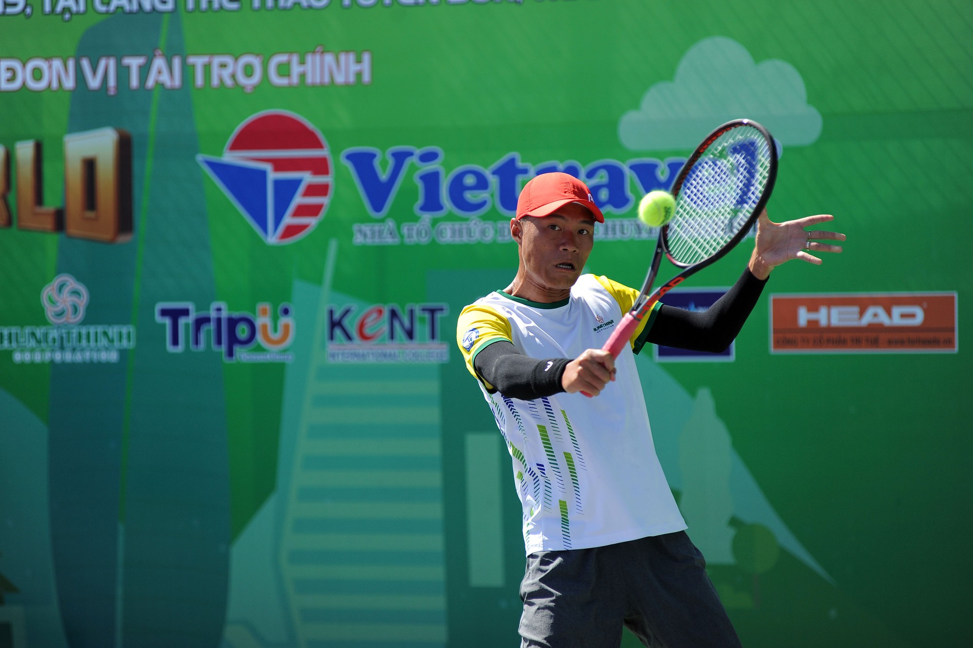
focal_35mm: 200
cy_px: 324
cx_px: 486
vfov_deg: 6.9
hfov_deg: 10.3
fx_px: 5402
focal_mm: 200
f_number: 4
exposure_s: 1/2500
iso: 500
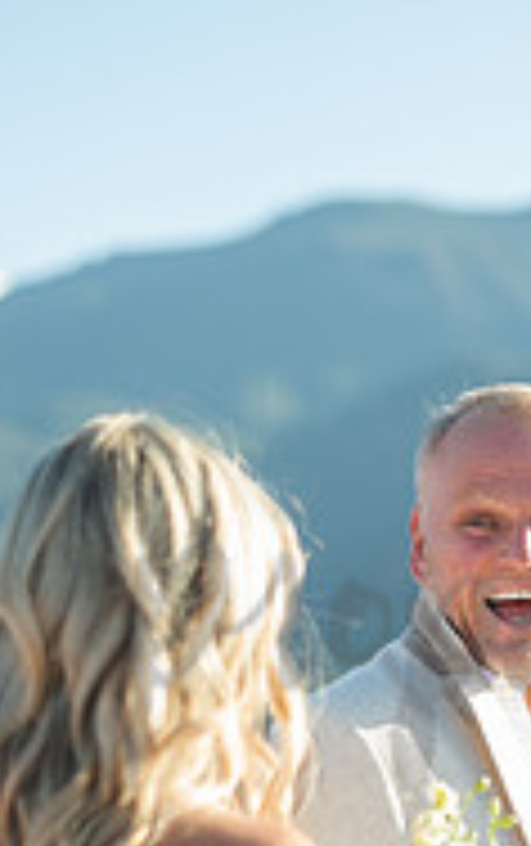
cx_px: 518
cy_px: 598
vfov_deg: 13.3
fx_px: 3624
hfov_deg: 8.3
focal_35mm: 157
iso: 100
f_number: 2
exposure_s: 1/1000
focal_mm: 50
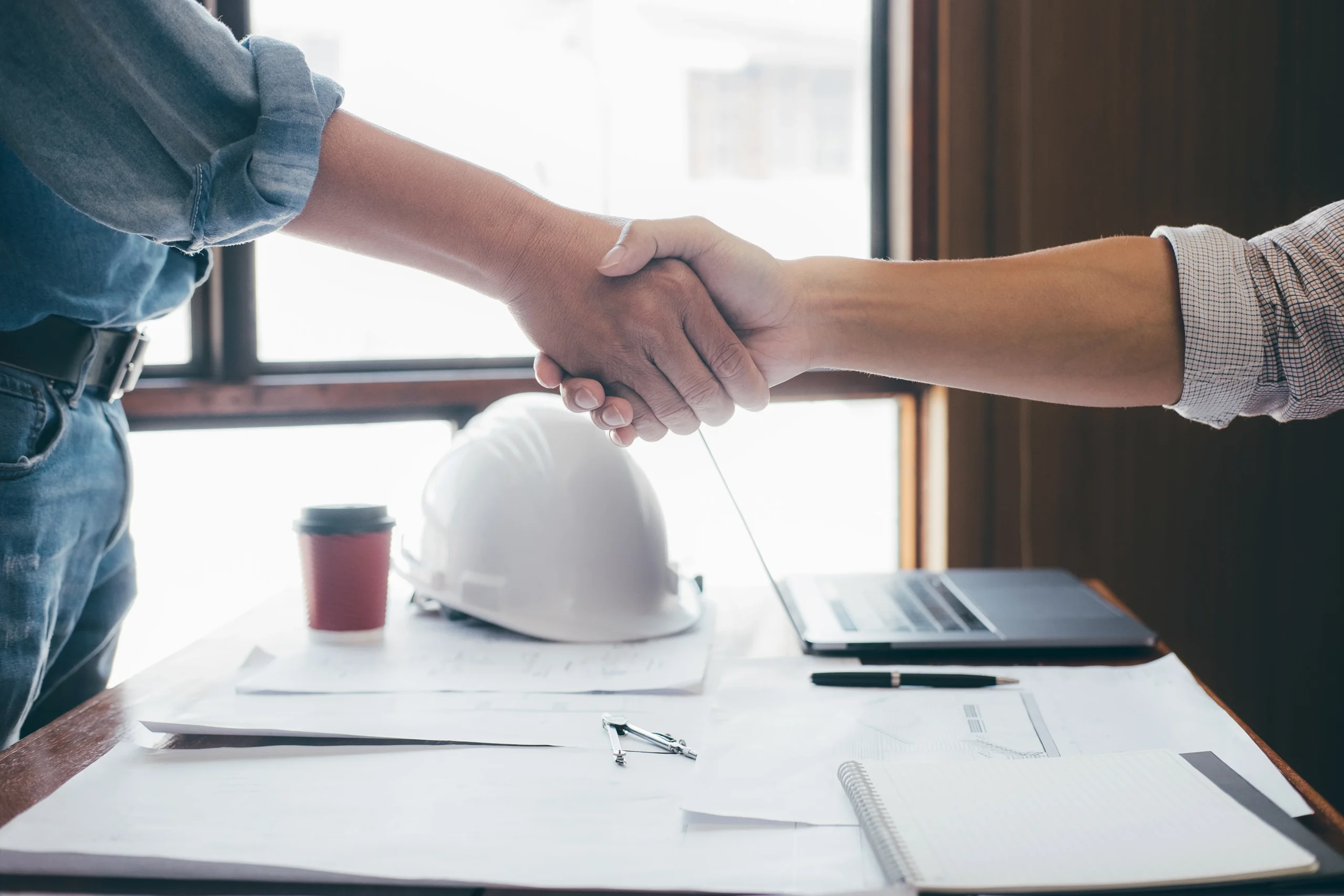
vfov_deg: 25.5
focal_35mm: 53
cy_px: 448
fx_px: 1979
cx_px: 672
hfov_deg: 37.5
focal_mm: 35
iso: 320
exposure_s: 1/100
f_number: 2.8
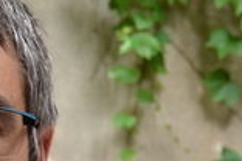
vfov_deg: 8.5
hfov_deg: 12.4
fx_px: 1071
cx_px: -90
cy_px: 218
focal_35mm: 159
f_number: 4.5
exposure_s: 1/80
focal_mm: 23
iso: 400
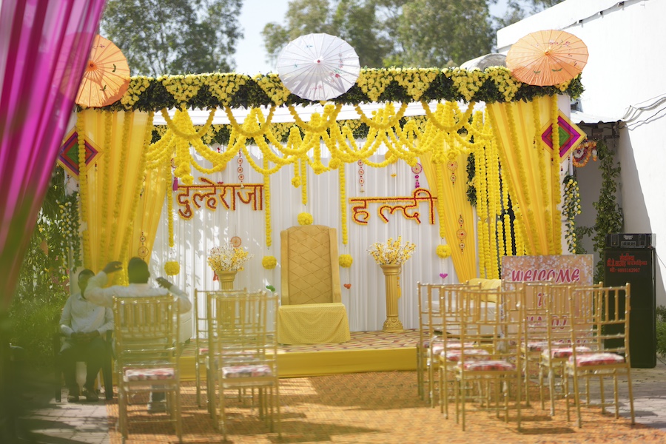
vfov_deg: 16.1
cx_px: 333
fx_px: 1572
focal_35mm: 85
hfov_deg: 23.9
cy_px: 222
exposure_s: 1/4000
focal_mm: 85
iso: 100
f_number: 1.4
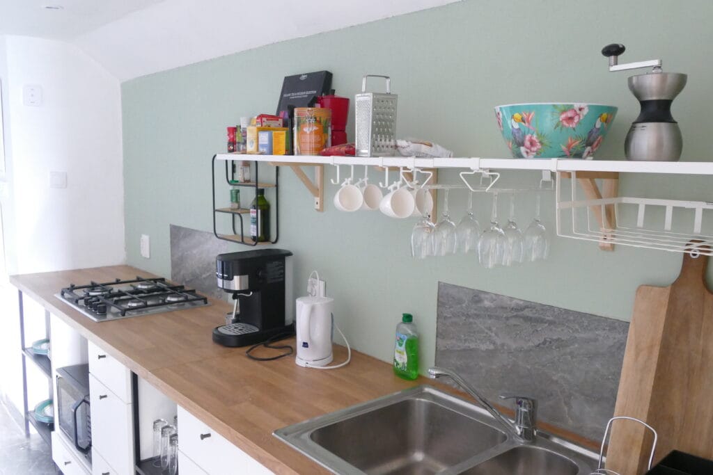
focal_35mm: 31
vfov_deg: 42.3
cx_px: 356
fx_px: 614
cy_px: 238
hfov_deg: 60.3
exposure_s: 1/60
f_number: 3
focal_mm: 11.35
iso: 1600
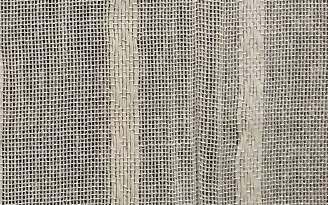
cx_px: -349
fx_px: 1019
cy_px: -69
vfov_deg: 11.2
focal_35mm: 114
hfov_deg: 14.7
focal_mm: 2.78
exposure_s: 1/100
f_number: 2
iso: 100
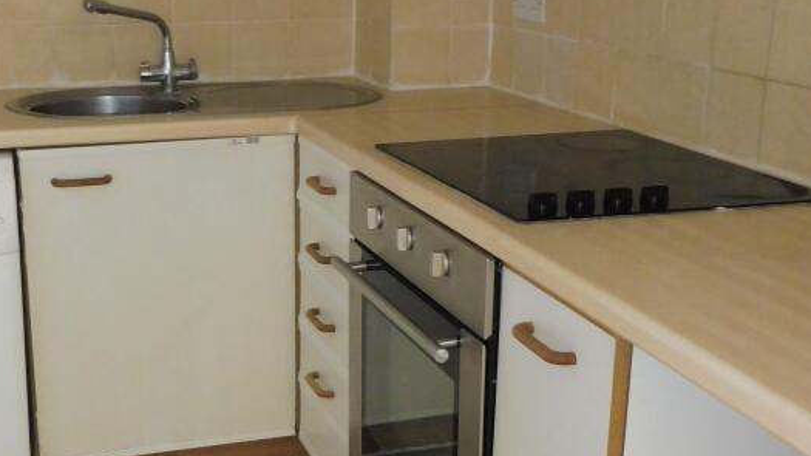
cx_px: 263
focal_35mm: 51
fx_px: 1096
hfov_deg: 40.0
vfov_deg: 23.5
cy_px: 238
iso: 400
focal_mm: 4.3
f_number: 3.3
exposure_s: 1/60
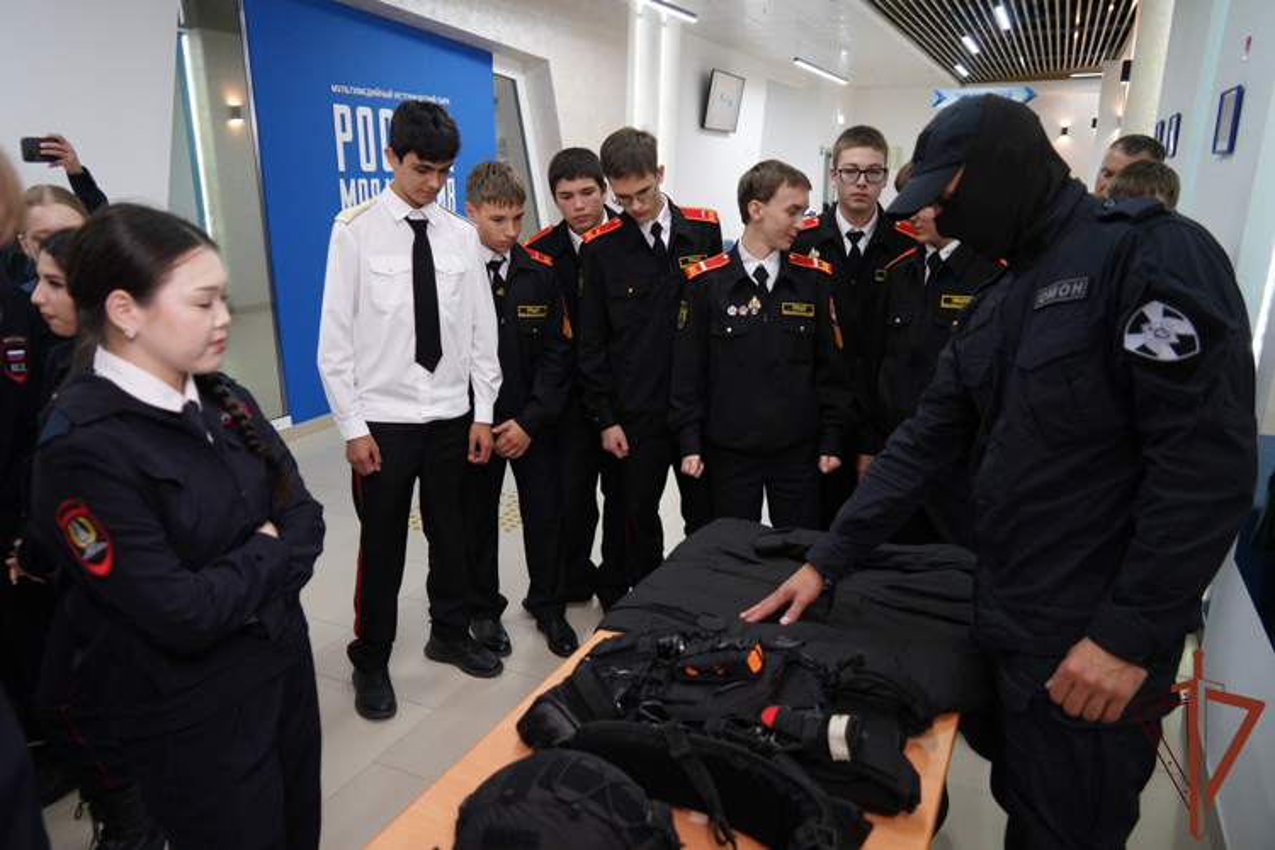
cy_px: 425
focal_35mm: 24
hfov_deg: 73.7
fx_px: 850
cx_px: 638
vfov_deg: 53.1
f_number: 3.5
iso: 2000
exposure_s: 1/160
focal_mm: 24
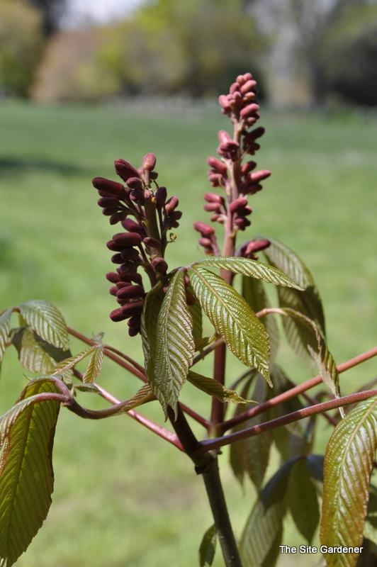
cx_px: 188
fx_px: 1227
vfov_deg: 26.0
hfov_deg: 17.5
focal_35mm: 78
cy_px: 284
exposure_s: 1/125
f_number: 11
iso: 200
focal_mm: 52
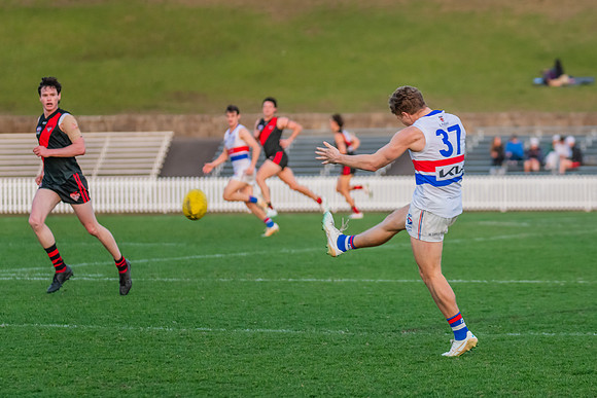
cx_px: 387
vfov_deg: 4.8
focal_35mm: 289
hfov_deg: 7.1
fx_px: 4793
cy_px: 181
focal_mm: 210
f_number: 4
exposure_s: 1/1250
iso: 1800
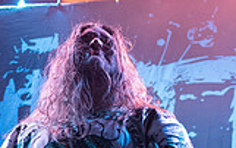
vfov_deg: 11.9
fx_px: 702
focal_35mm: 109
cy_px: 147
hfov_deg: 19.1
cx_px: 106
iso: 3200
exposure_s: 1/400
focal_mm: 24
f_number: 3.2
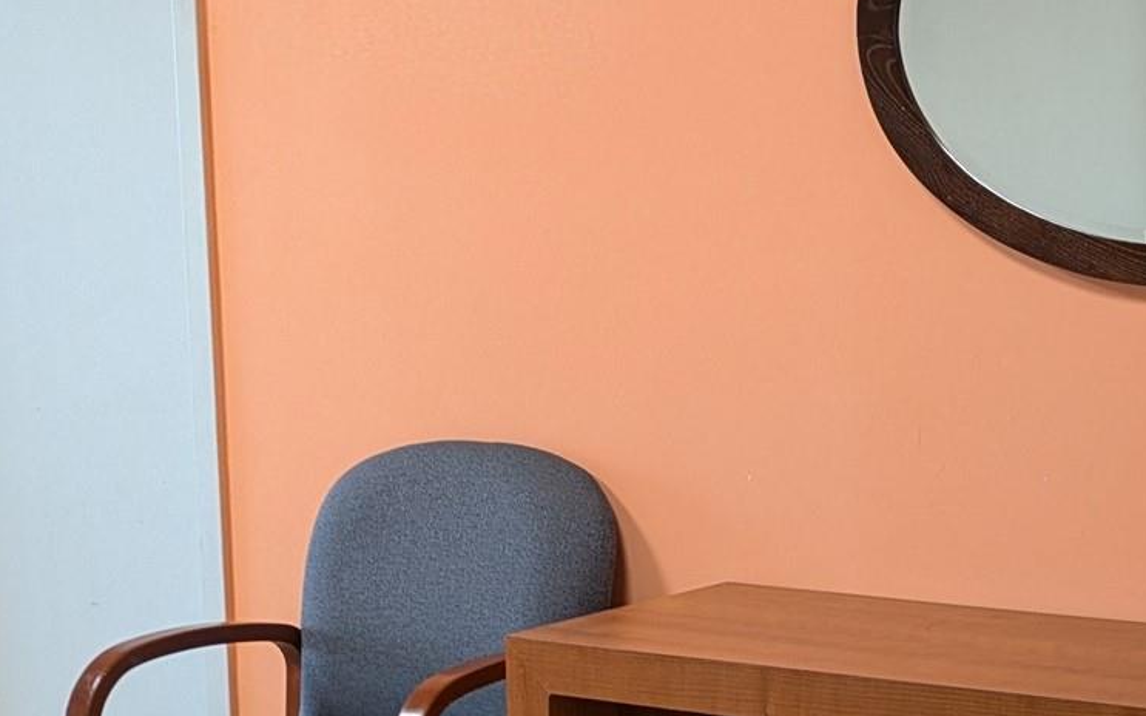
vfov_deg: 17.8
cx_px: 1203
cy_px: 518
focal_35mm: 73
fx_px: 2279
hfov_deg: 26.4
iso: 94
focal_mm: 5.43
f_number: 1.89
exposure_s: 1/24
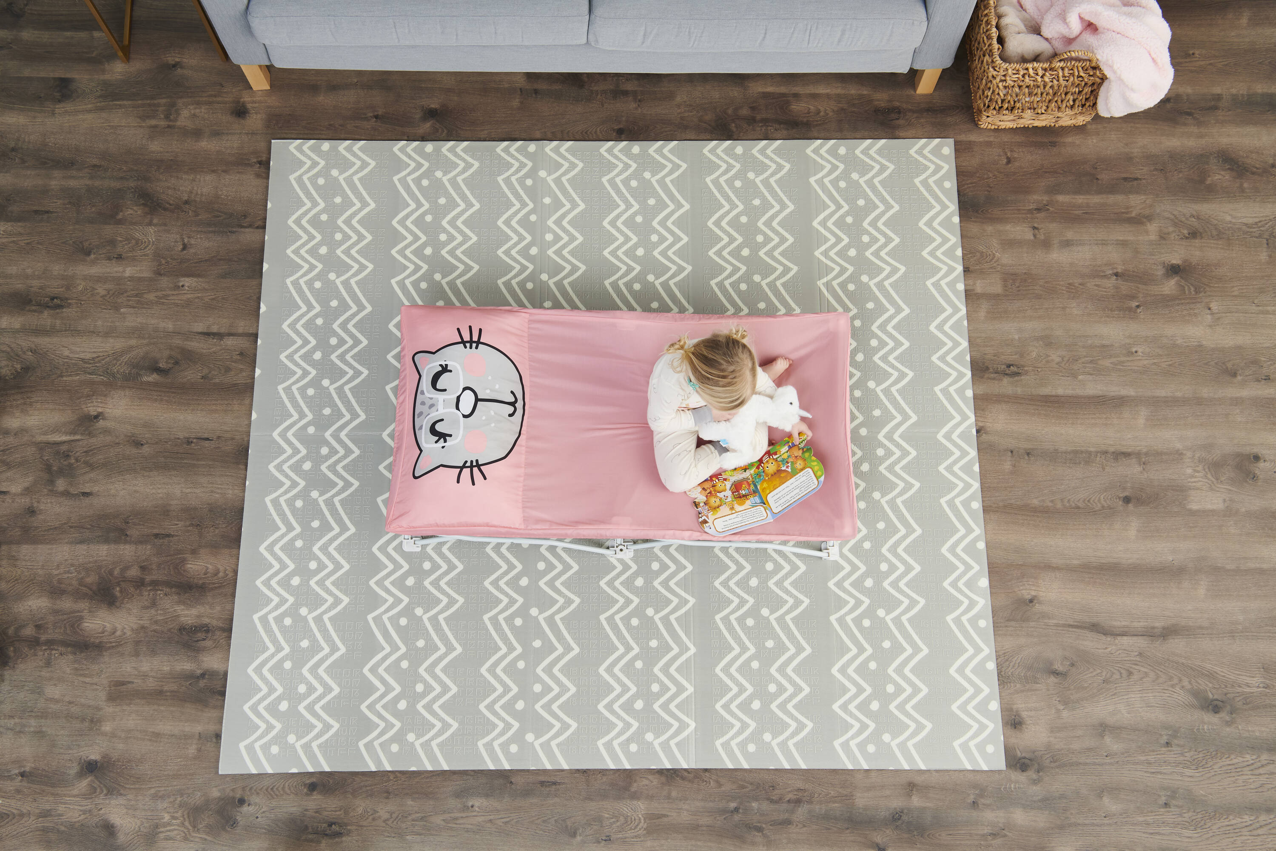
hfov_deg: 46.4
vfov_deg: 31.9
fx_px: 1489
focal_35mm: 42
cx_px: 638
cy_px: 426
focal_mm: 42
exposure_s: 1/80
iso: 400
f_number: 11
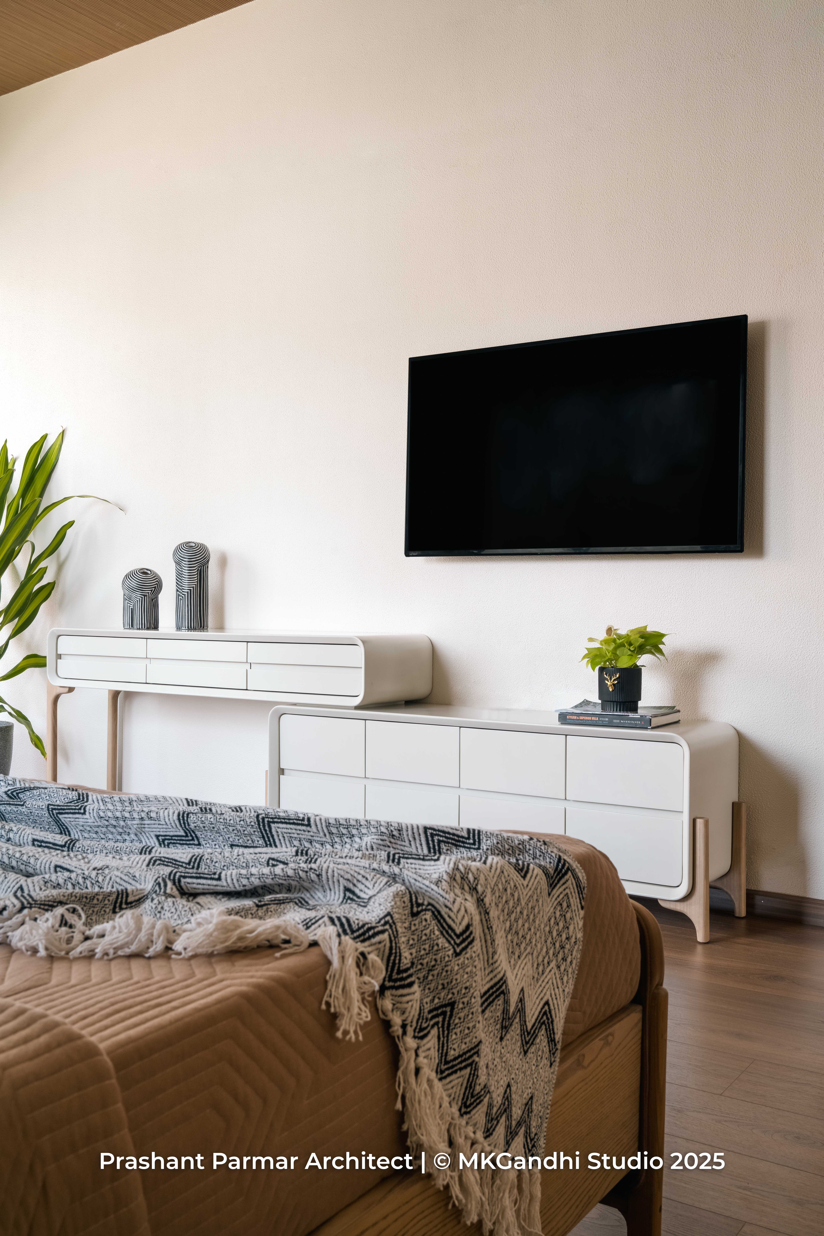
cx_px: 412
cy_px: 618
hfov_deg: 39.4
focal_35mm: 34
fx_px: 1150
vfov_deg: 56.5
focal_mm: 33.5
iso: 160
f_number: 11
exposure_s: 1/1.25
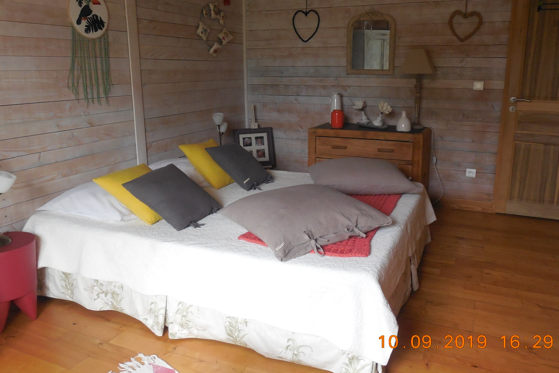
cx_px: 287
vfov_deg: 46.3
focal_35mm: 28
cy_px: 167
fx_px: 435
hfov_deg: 65.5
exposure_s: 1/30
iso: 400
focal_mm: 4.6
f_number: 3.5
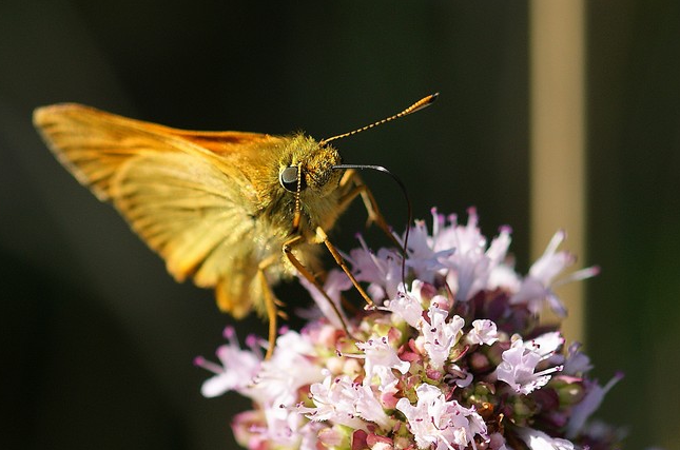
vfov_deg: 3.5
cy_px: 209
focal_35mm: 391
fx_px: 7369
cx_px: 357
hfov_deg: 5.3
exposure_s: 1/250
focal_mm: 105
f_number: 5
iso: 100
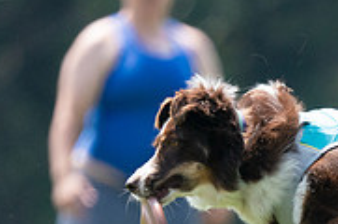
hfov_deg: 1.1
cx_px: 396
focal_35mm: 1926
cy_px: 328
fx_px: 18051
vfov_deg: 0.7
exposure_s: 1/4000
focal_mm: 600
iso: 3200
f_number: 6.3
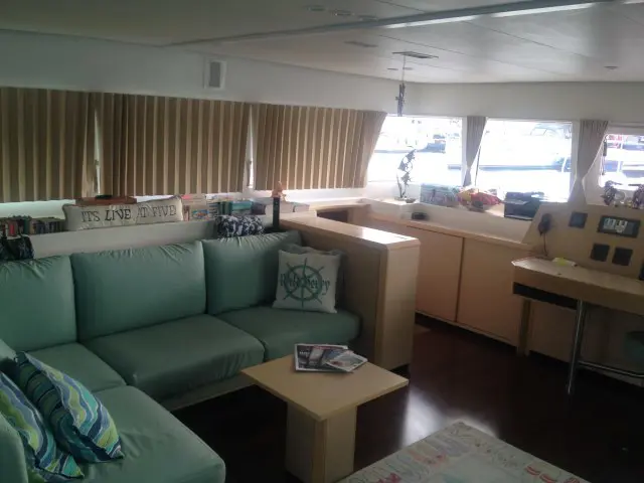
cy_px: 242
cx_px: 322
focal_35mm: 35
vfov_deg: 40.7
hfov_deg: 52.6
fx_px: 651
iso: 50
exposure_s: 1/60
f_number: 2.4
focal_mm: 4.28
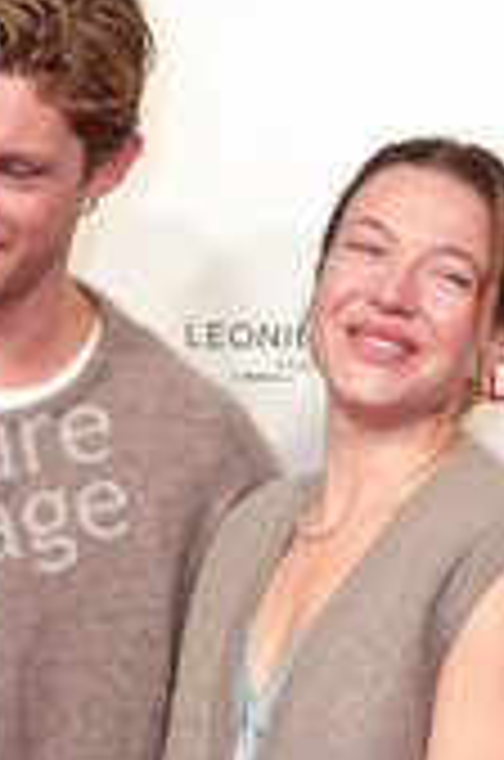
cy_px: 738
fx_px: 3500
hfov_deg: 8.2
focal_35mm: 166
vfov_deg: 12.3
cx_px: 27
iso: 320
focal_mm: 70
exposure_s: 1/250
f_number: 3.2
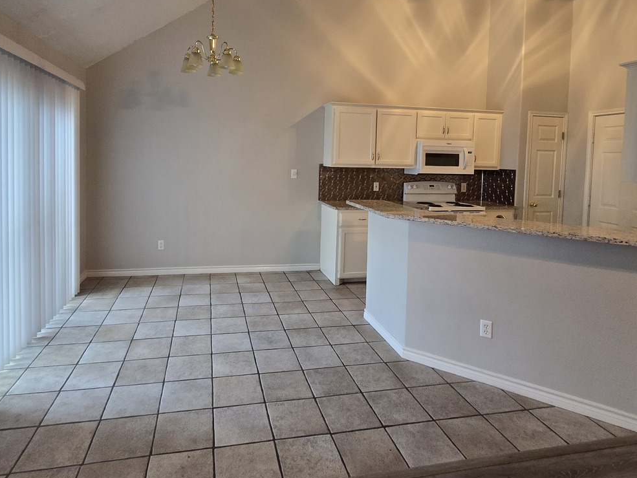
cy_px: 177
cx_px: 280
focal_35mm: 19
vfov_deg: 67.6
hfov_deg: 84.3
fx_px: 350
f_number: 2.2
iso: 400
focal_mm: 2.2
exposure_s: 1/60
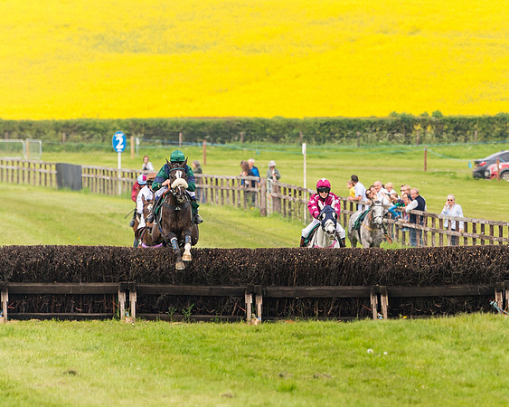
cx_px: 377
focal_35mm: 536
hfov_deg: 3.6
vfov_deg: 2.9
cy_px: 275
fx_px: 8076
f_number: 4
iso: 250
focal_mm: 200
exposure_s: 1/2000
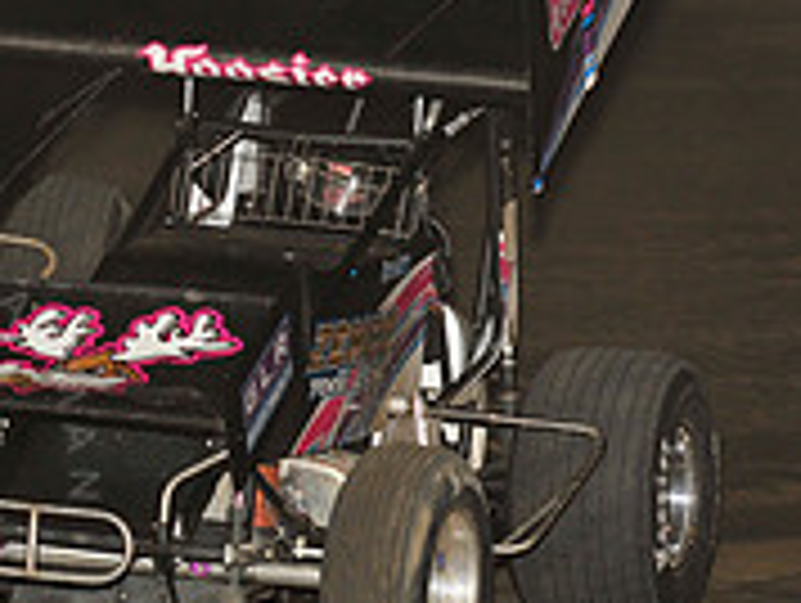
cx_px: -176
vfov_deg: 4.3
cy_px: 63
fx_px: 8110
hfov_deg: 5.6
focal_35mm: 350
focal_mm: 112
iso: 800
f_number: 6.3
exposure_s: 1/320
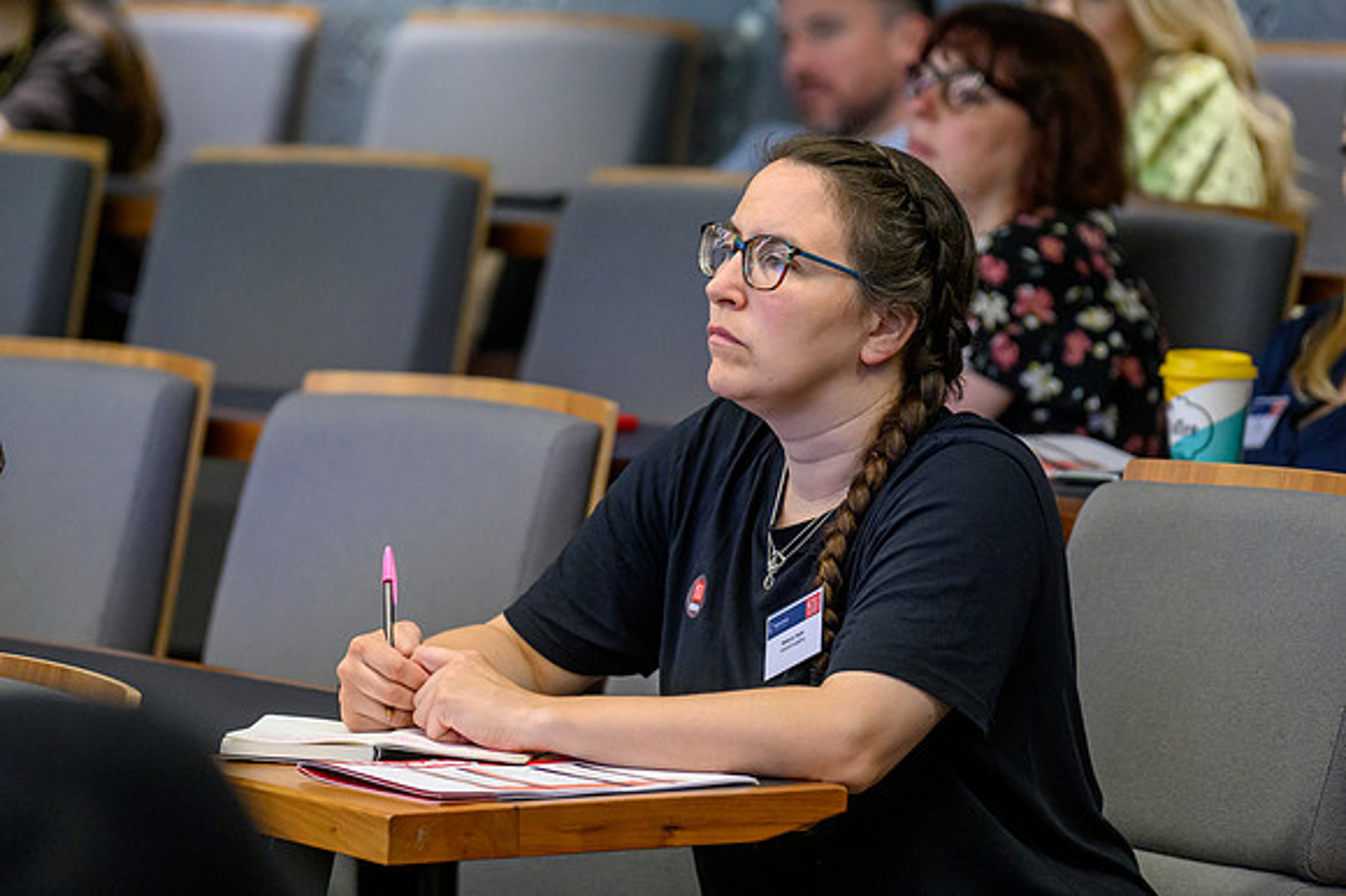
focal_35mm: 226
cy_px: 448
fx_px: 8434
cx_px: 673
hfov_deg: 9.1
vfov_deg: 6.1
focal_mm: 150
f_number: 2.8
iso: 3600
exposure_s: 1/200
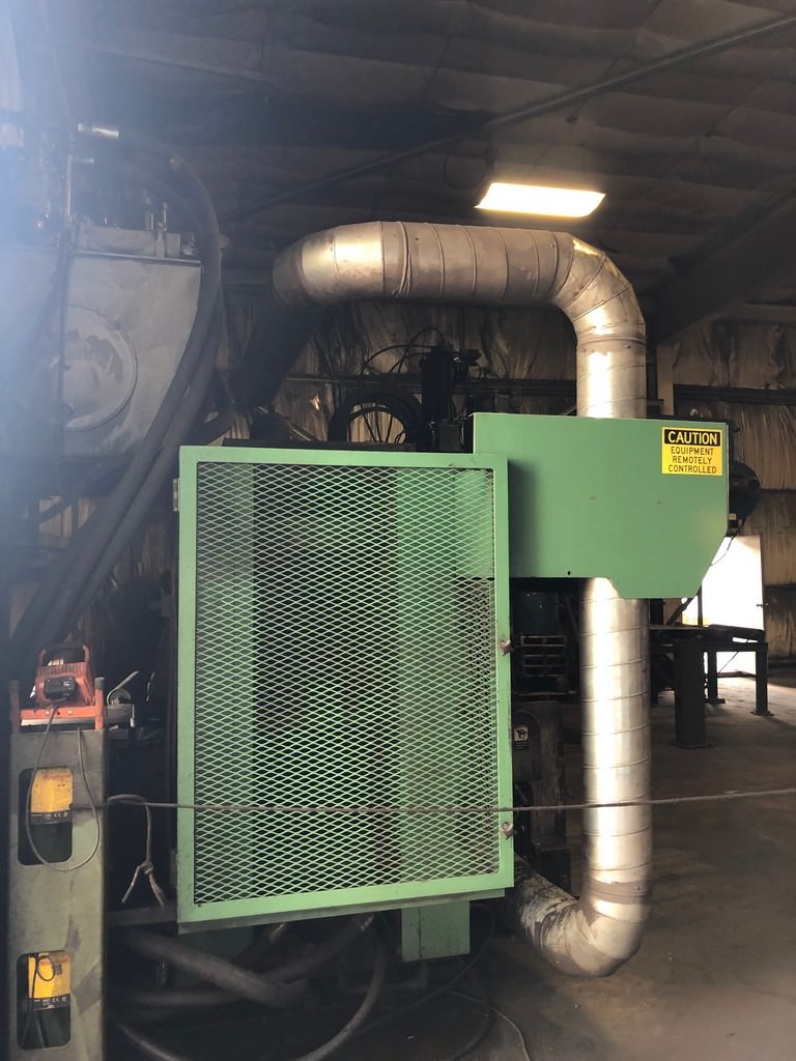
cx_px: 398
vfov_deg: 63.4
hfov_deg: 49.7
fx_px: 858
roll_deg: +0.2
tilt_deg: +3.2
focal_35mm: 28
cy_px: 530
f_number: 1.8
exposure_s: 1/20
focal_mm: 3.99
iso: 40
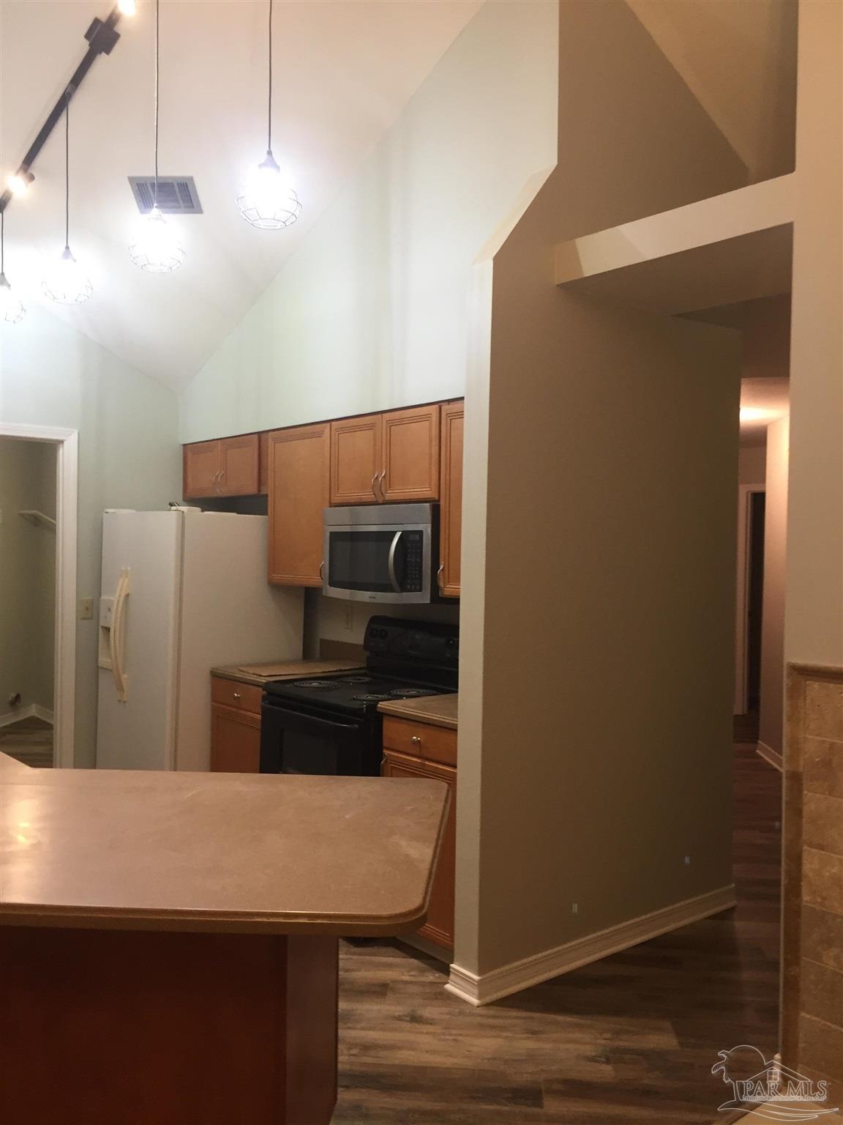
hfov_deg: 48.2
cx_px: 422
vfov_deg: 61.7
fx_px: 942
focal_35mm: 29
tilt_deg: +0.5
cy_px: 562
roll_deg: -0.1
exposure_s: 1/30
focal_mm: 4.15
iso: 80
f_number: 2.2
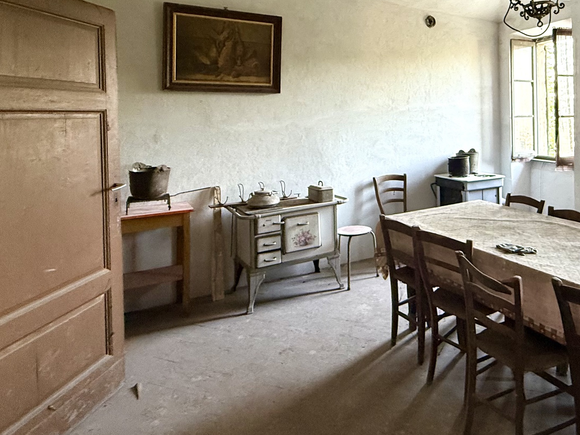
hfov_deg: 64.6
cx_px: 408
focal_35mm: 26
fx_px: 436
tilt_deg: +0.8
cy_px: 109
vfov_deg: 50.9
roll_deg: +0.5
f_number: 2.2
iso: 400
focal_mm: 2.22
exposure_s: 1/79
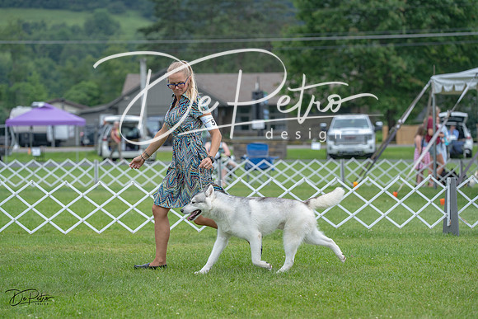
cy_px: 160
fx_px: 1753
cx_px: 239
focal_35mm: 132
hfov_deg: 15.5
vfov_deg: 10.4
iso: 400
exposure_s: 1/1000
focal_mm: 132
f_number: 4.5
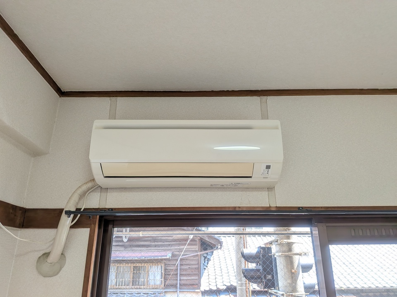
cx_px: 198
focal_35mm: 24
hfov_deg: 71.6
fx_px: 275
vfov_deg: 56.8
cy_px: 148
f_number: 1.7
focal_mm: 4.53
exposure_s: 1/120
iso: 58
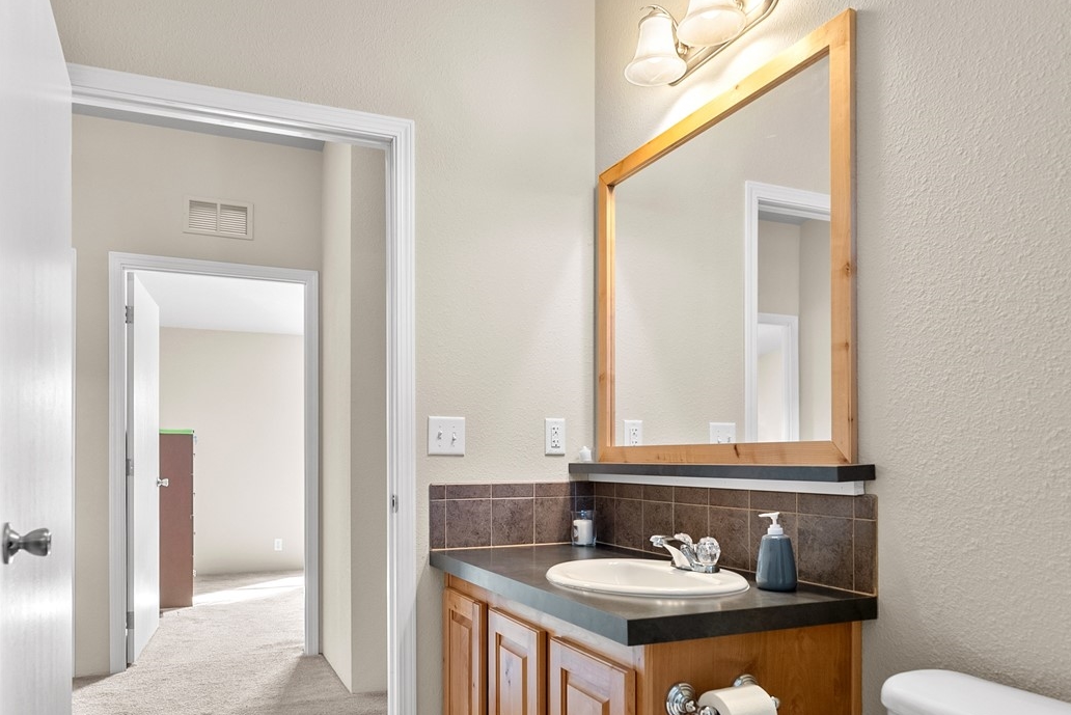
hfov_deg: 72.4
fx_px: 729
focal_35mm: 24
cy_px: 493
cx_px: 479
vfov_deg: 51.0
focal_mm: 14.9
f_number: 2.8
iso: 400
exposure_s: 1/15
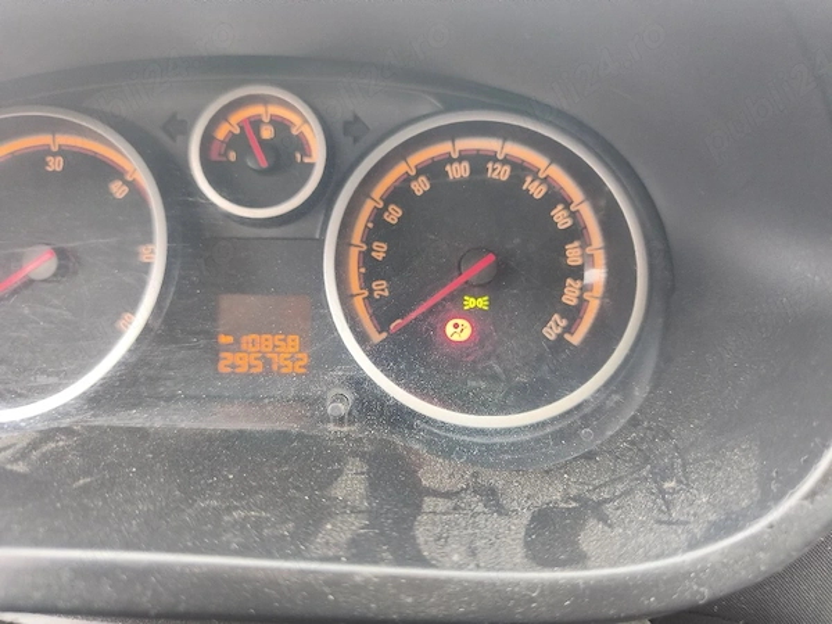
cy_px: 312
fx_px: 553
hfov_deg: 73.9
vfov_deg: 58.9
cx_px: 416
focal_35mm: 23
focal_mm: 6.18
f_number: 1.65
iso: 800
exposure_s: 1/50.3
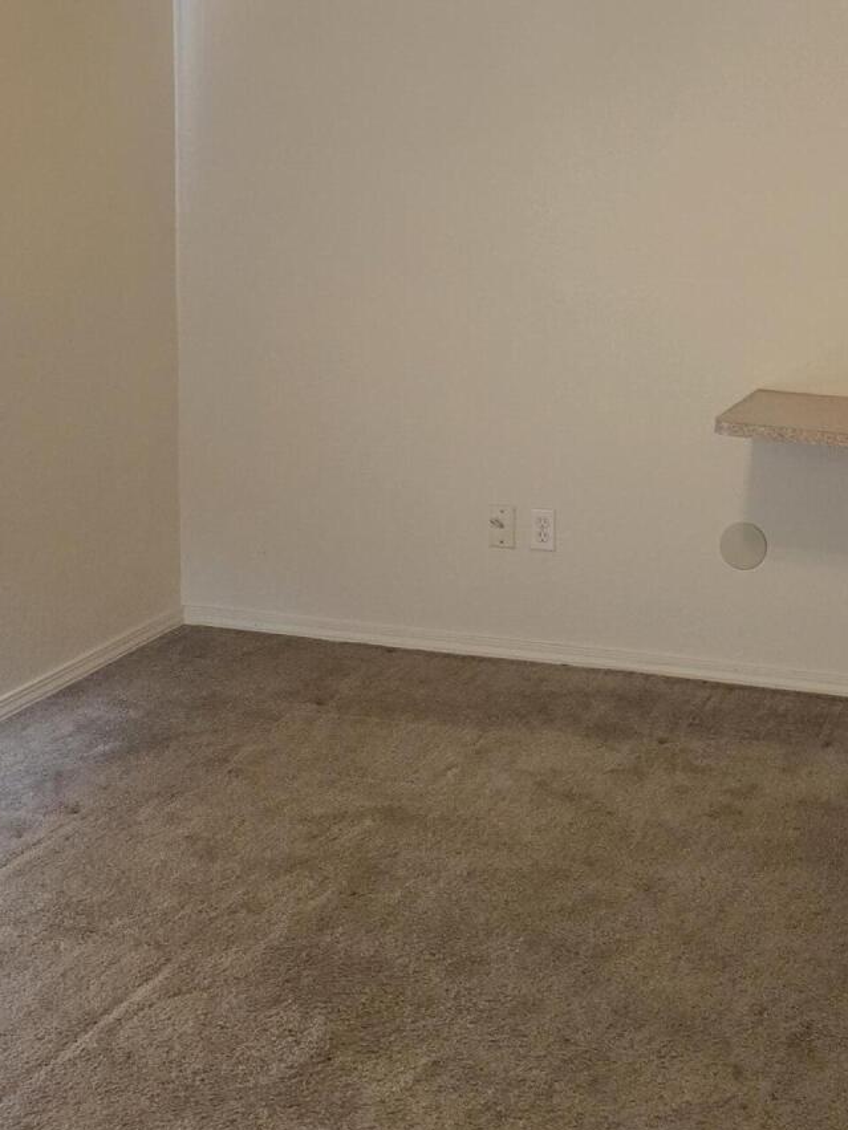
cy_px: 393
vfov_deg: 35.3
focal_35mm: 54
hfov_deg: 26.0
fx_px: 1764
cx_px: 783
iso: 400
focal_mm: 6.3
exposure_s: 1/120
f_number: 1.7
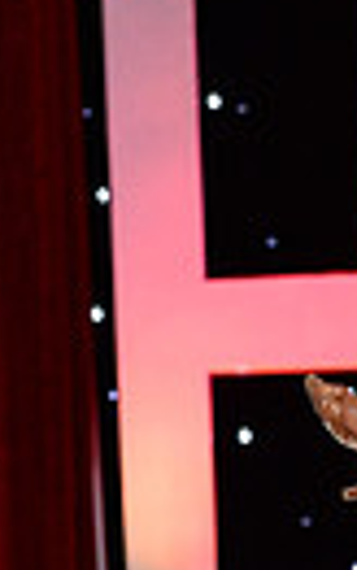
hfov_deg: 4.1
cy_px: 918
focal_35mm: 316
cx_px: 490
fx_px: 4914
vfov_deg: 6.5
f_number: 5
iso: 2000
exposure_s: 1/250
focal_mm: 70
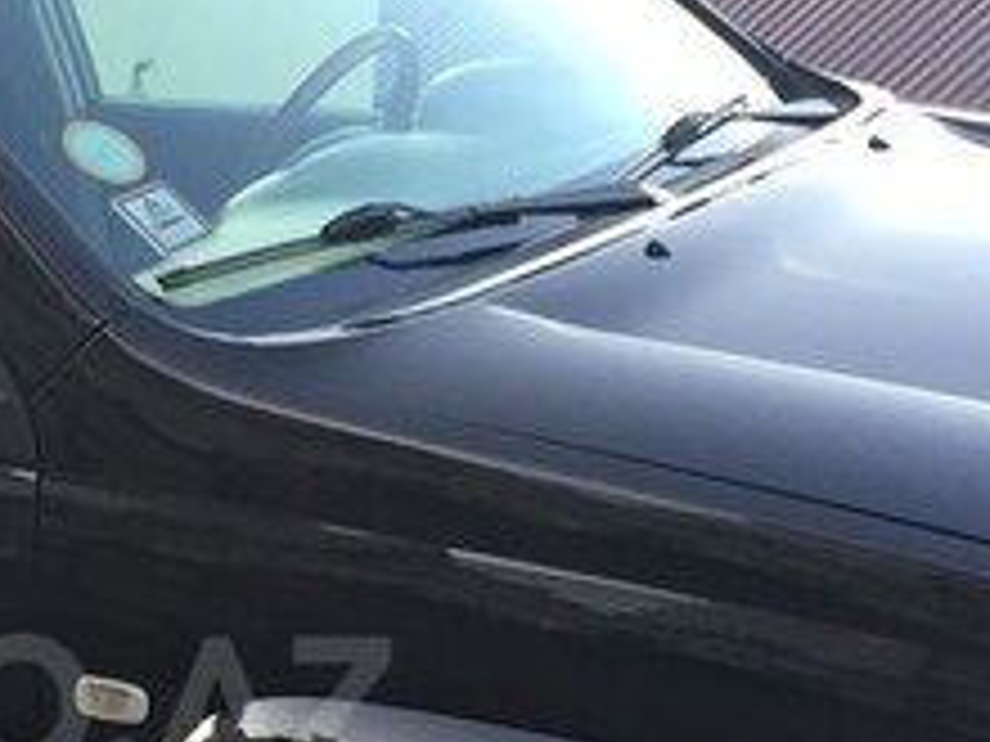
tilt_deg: -22.0
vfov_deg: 16.7
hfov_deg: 21.5
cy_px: 704
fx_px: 2488
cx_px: -68
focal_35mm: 87
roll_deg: +1.0
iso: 32
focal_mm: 4.15
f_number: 2.2
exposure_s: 1/33
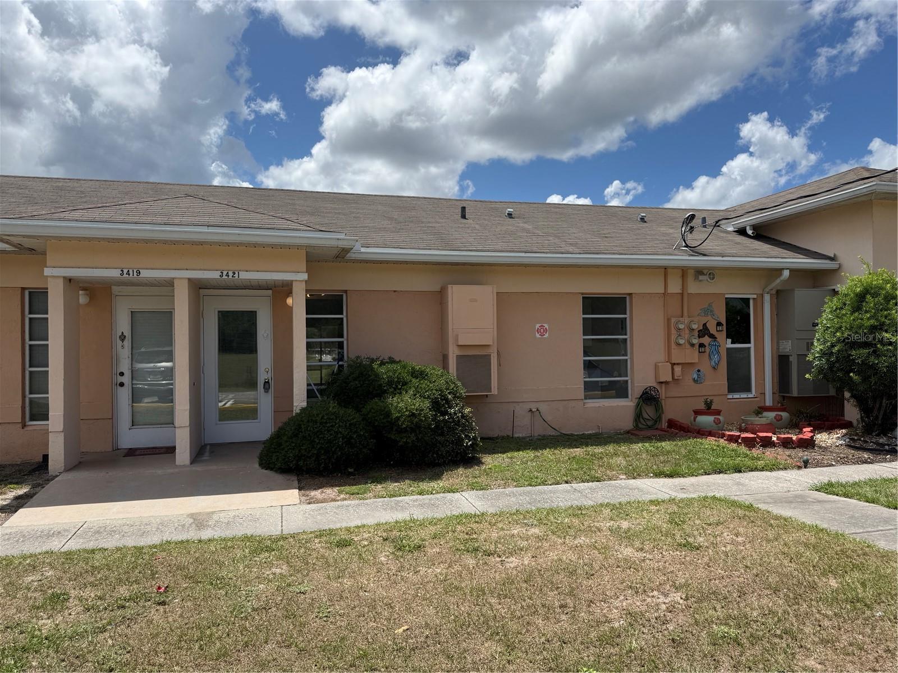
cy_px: 336
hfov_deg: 71.6
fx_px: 623
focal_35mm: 24
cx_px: 449
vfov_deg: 56.8
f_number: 1.78
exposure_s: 1/6711
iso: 80
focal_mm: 6.76
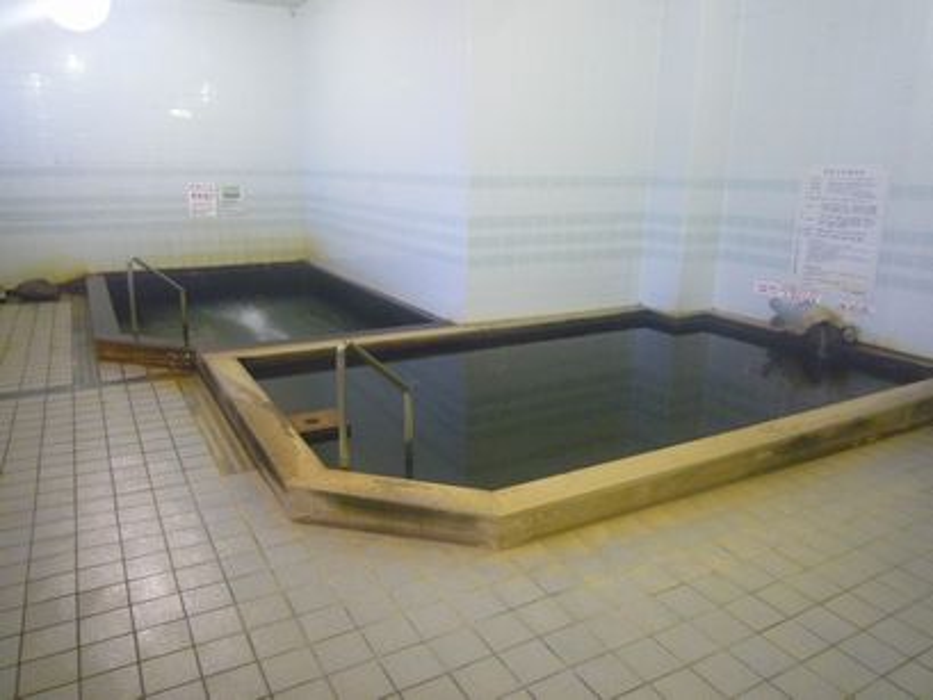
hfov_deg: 69.4
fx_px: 674
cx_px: 466
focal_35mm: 25
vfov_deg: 54.9
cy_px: 350
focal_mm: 4.4
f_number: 2.8
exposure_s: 1/8
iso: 400
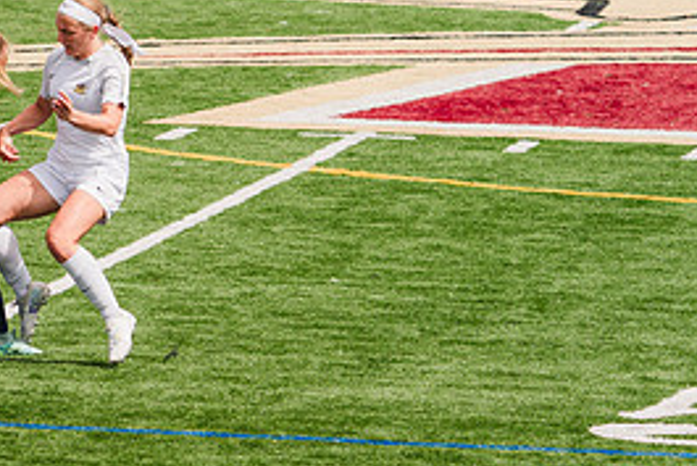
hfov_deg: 4.7
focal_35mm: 438
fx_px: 8484
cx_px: -24
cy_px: 136
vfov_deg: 3.1
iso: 250
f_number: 5.6
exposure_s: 1/1600
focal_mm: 200
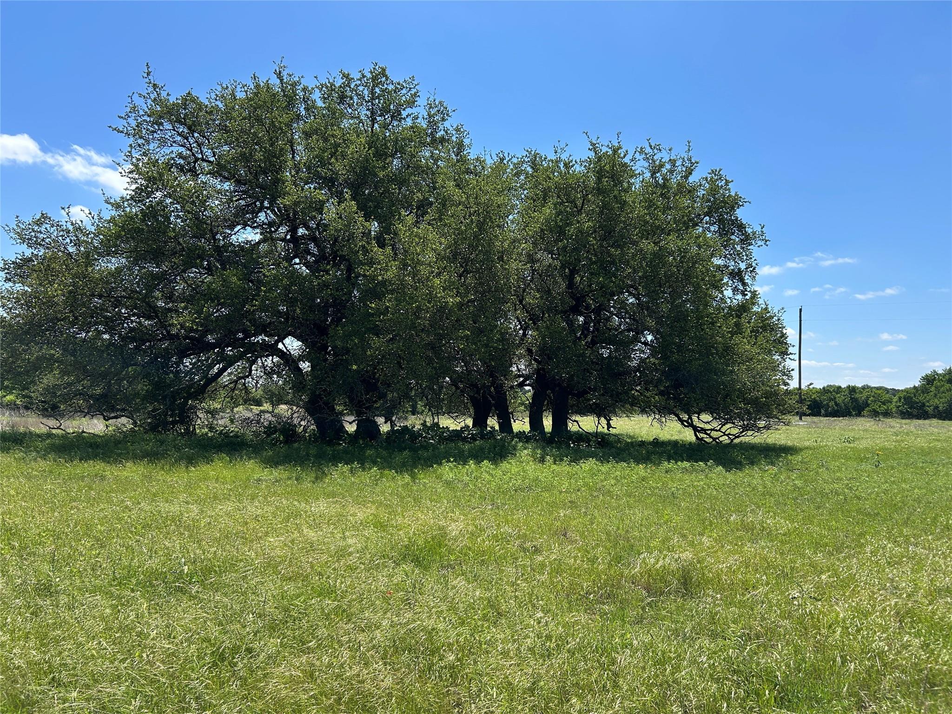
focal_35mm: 26
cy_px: 357
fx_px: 715
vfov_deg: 53.1
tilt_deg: +2.5
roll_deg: -1.2
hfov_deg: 67.3
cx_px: 476
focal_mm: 5.7
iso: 50
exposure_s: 1/3077
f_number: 1.5
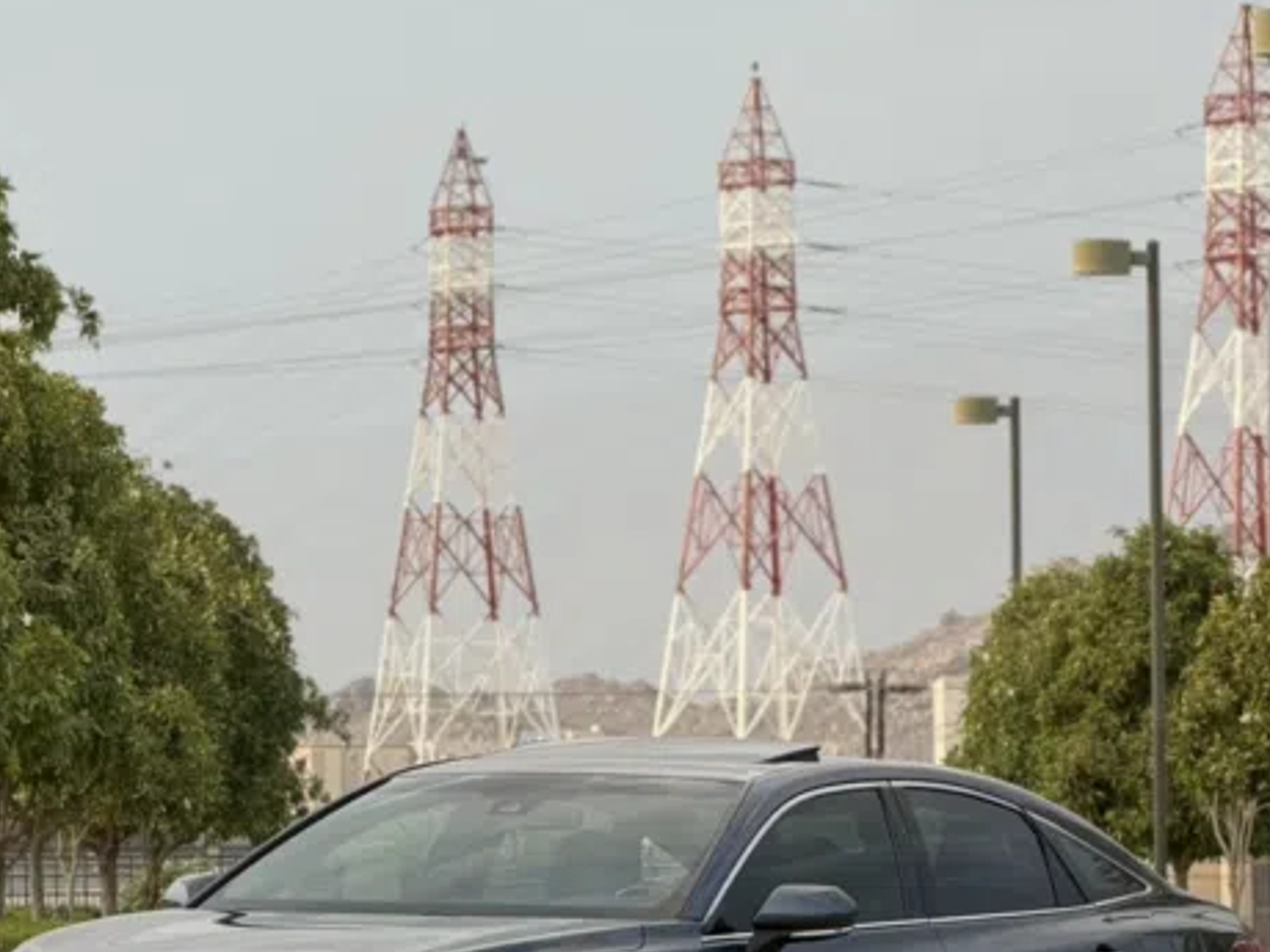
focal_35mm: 139
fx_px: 5100
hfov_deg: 14.2
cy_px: 624
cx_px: 583
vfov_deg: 10.7
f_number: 2.8
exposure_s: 1/121
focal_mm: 16.89
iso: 64
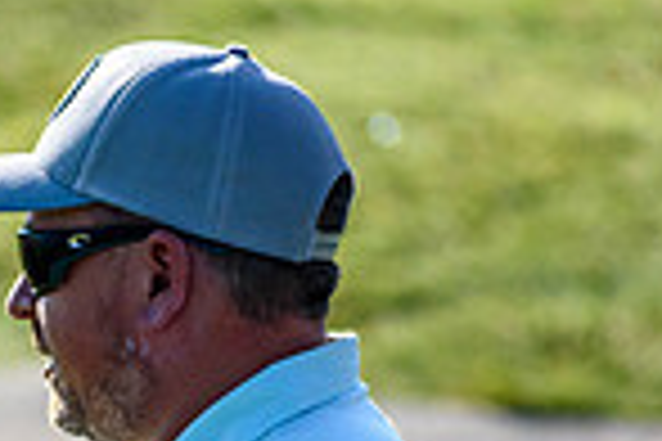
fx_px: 26092
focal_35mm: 1419
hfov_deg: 1.5
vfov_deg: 1.0
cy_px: 736
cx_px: -203
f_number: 6
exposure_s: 1/2000
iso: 400
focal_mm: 240
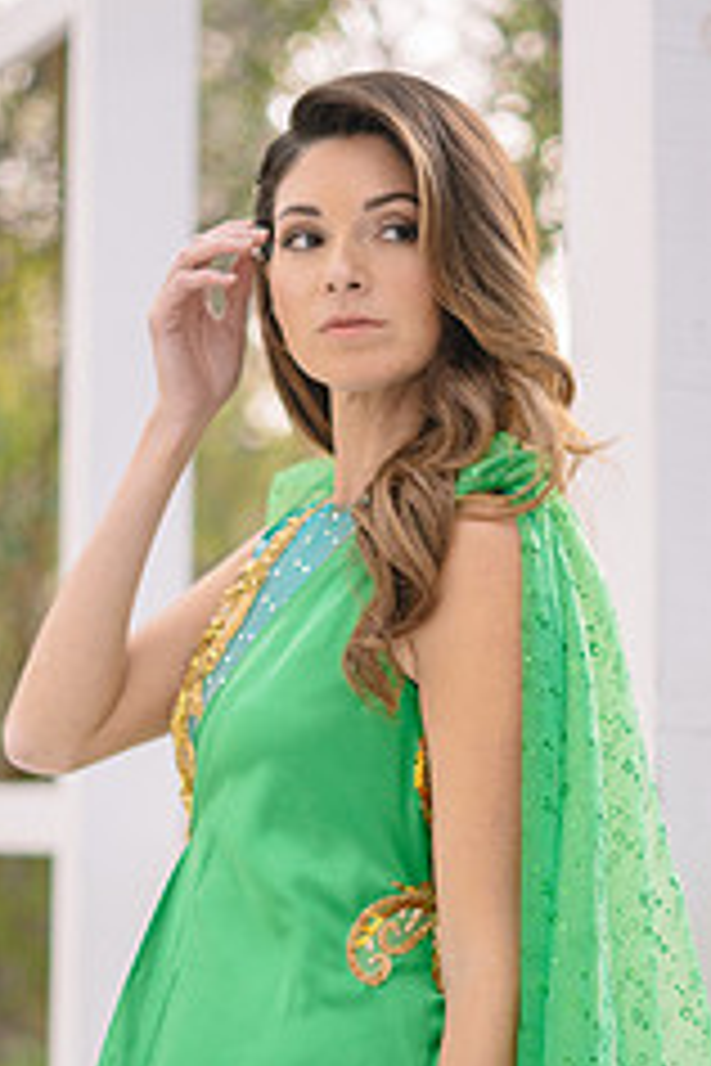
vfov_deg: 21.4
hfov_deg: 14.4
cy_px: 684
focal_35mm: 95
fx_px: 2814
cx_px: 338
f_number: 1.8
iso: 100
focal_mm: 50
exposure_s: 1/200
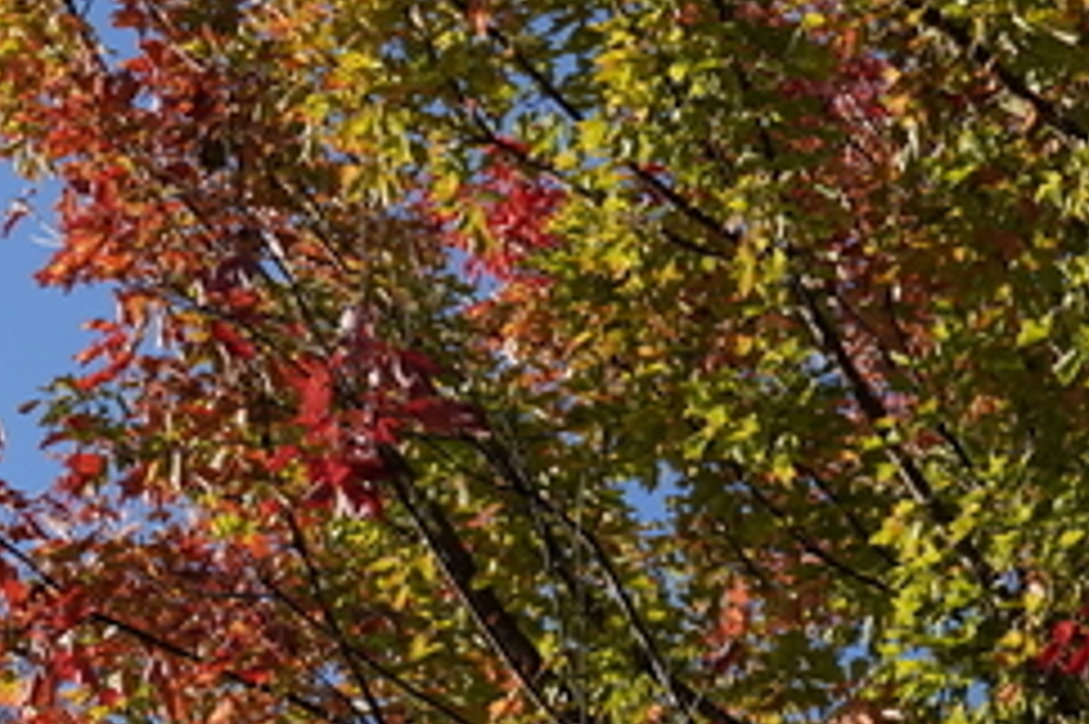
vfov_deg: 9.2
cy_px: 423
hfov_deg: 13.7
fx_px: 4504
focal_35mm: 149
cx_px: 153
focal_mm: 60
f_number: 8
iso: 100
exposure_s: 1/200
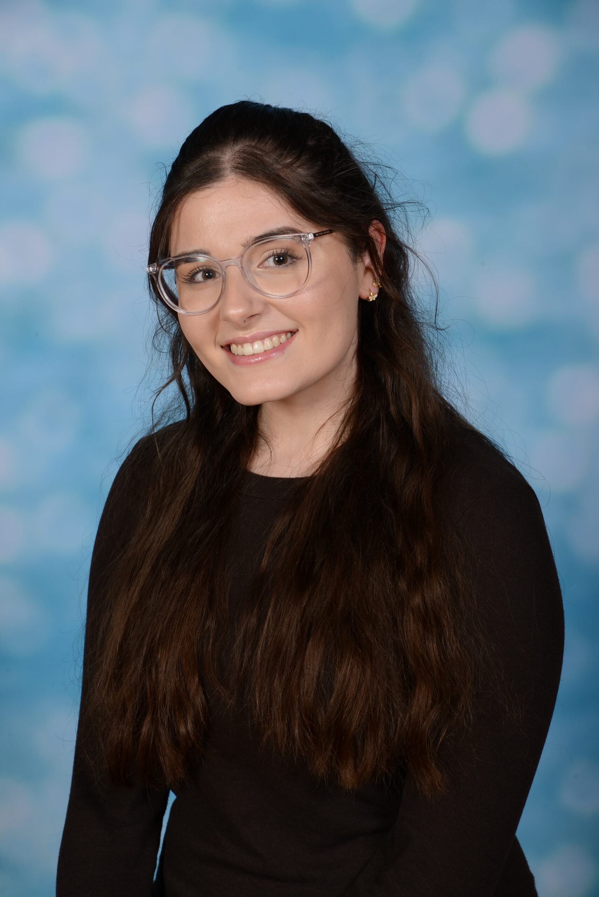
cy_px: 448
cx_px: 300
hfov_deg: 12.5
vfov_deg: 18.6
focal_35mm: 110
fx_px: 2743
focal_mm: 110
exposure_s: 1/160
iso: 100
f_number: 11
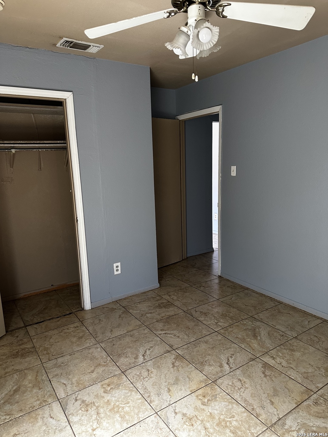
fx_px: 303
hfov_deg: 56.8
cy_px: 218
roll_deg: -0.2
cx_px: 164
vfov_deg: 71.6
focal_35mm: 24
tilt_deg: -8.6
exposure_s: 1/60
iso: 320
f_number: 1.78
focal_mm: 6.86
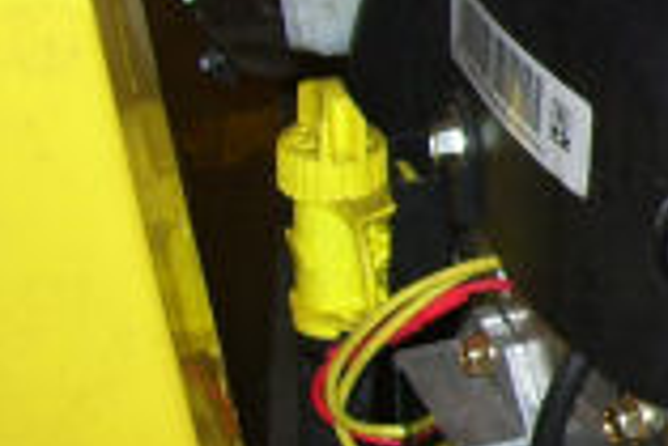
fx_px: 2210
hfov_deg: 15.6
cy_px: 244
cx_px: 1055
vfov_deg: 11.5
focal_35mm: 119
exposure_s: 1/60
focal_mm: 6
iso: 80
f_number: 2.7
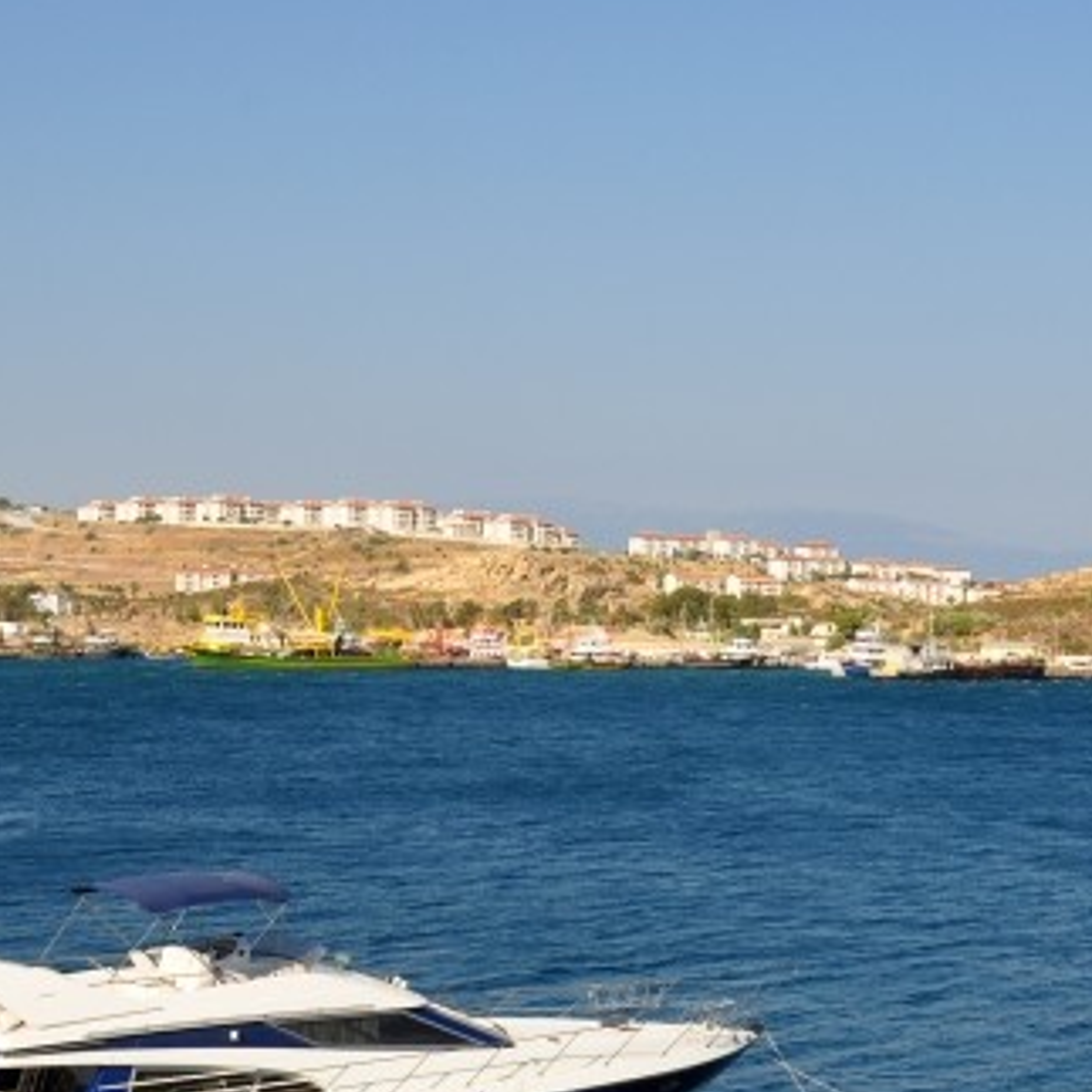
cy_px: 685
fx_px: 2641
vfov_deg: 23.3
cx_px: 788
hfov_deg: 23.2
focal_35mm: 74
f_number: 10
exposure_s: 1/320
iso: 200
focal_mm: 28
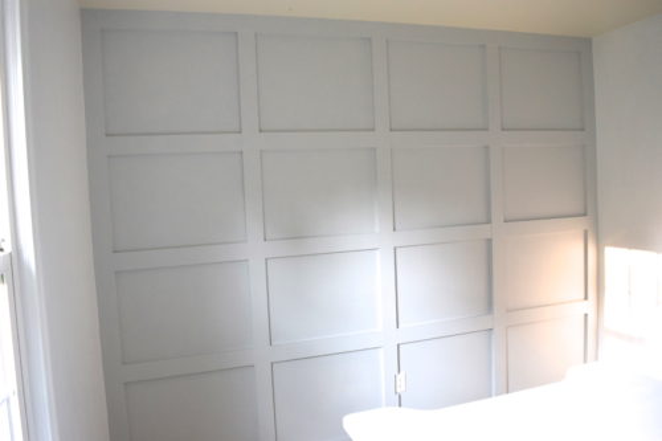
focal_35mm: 27
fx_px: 496
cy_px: 220
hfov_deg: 67.4
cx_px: 331
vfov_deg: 47.9
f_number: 5
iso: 1600
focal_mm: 18
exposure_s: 1/100
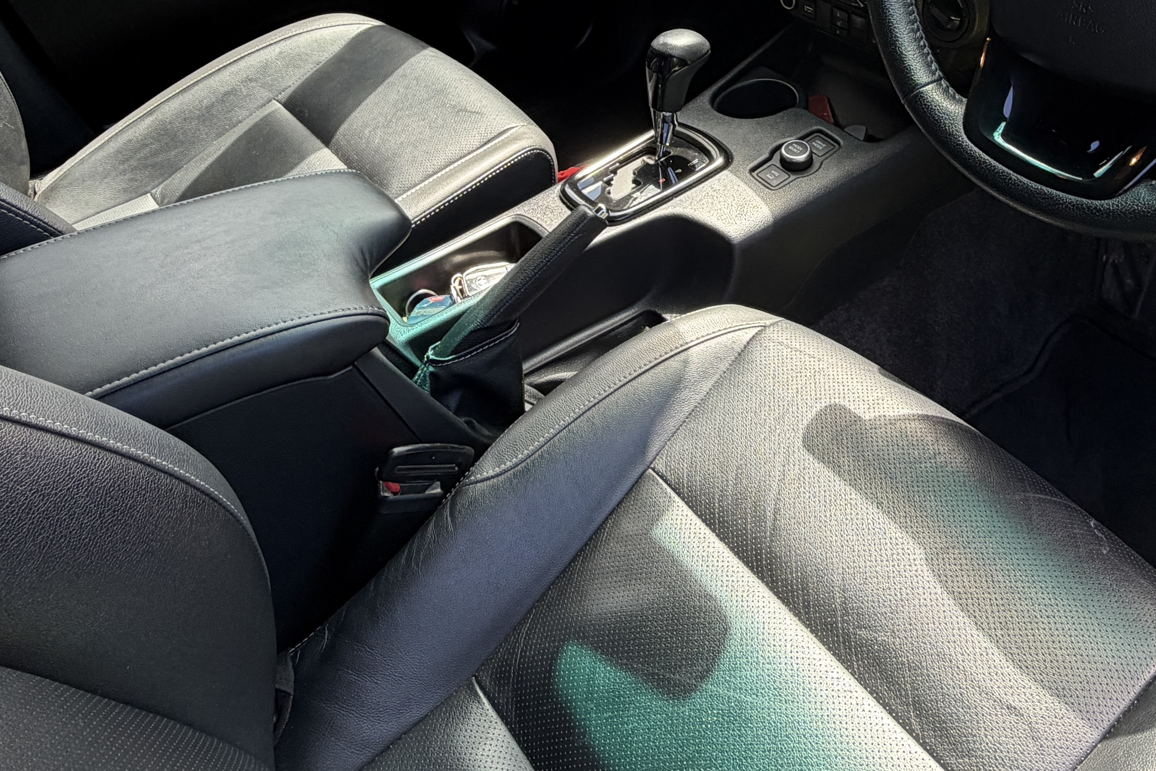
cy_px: 272
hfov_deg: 72.1
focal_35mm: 24
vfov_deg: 52.3
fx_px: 771
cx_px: 745
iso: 50
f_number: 2.2
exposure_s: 1/121
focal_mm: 2.22
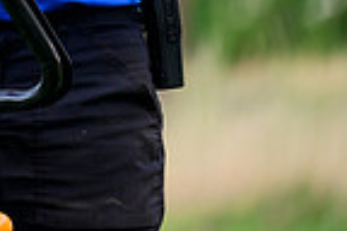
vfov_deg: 1.9
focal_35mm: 727
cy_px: -232
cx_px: -217
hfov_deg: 2.8
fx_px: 7007
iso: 640
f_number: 2.8
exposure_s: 1/640
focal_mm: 180
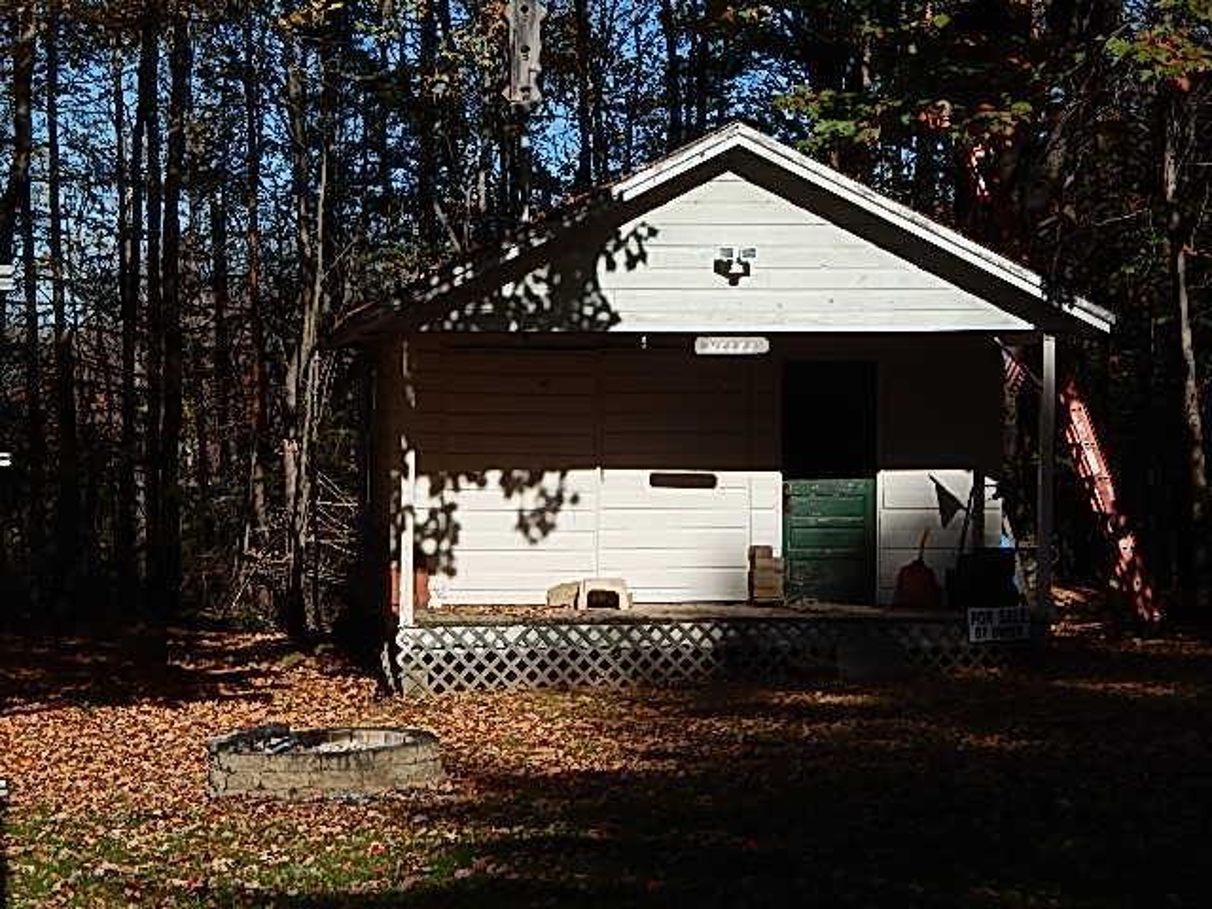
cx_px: 606
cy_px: 454
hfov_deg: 22.8
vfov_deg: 17.2
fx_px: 3011
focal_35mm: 86
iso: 125
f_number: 4.3
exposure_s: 1/1500
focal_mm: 15.3
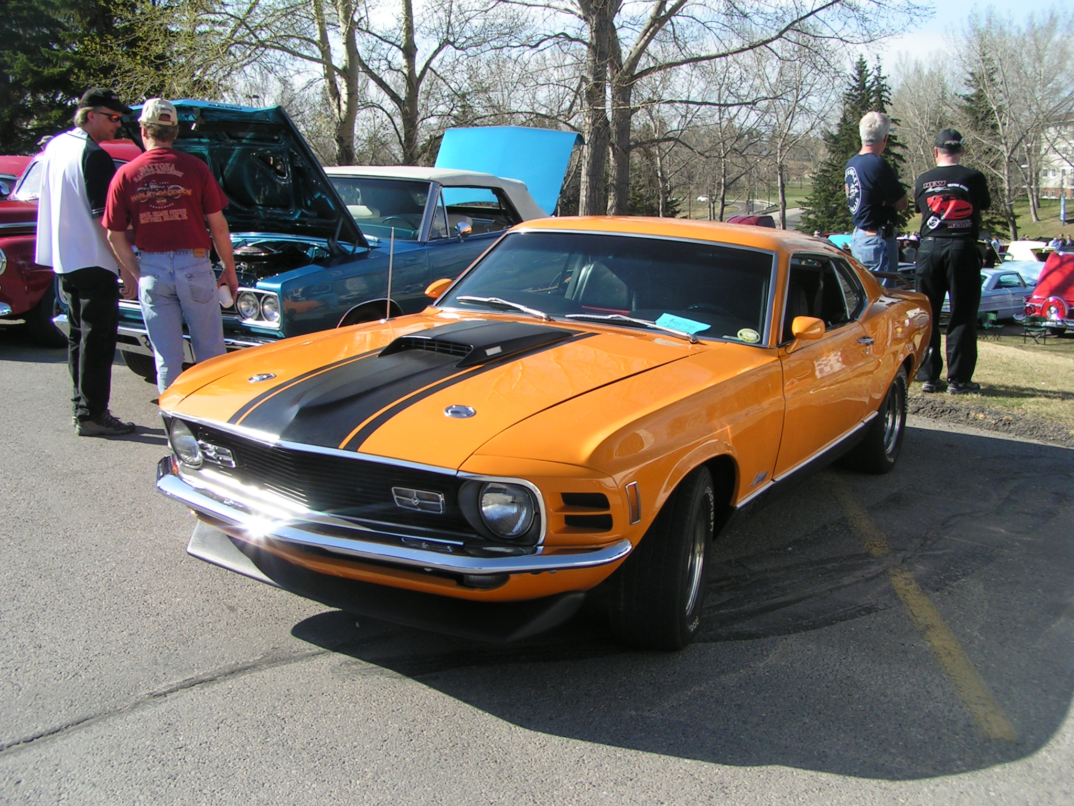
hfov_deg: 49.0
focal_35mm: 38
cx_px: 537
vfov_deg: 37.7
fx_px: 1179
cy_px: 403
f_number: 5.6
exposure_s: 1/200
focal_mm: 5.8
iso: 50
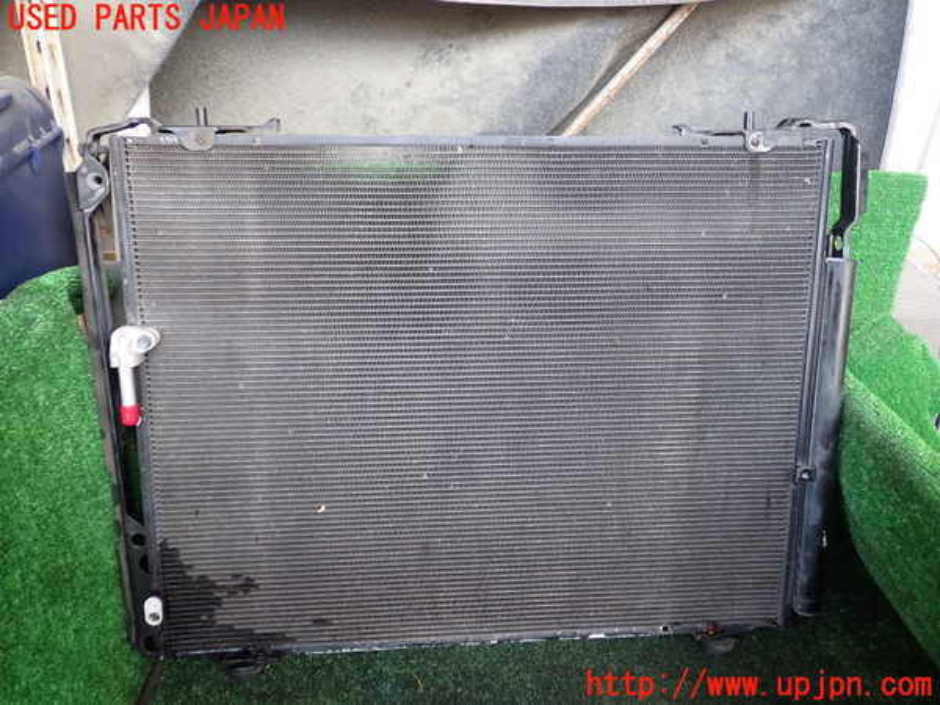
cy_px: 352
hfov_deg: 60.0
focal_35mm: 30
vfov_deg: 46.8
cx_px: 470
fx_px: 815
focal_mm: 5.4
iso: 200
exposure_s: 1/50
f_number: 2.3
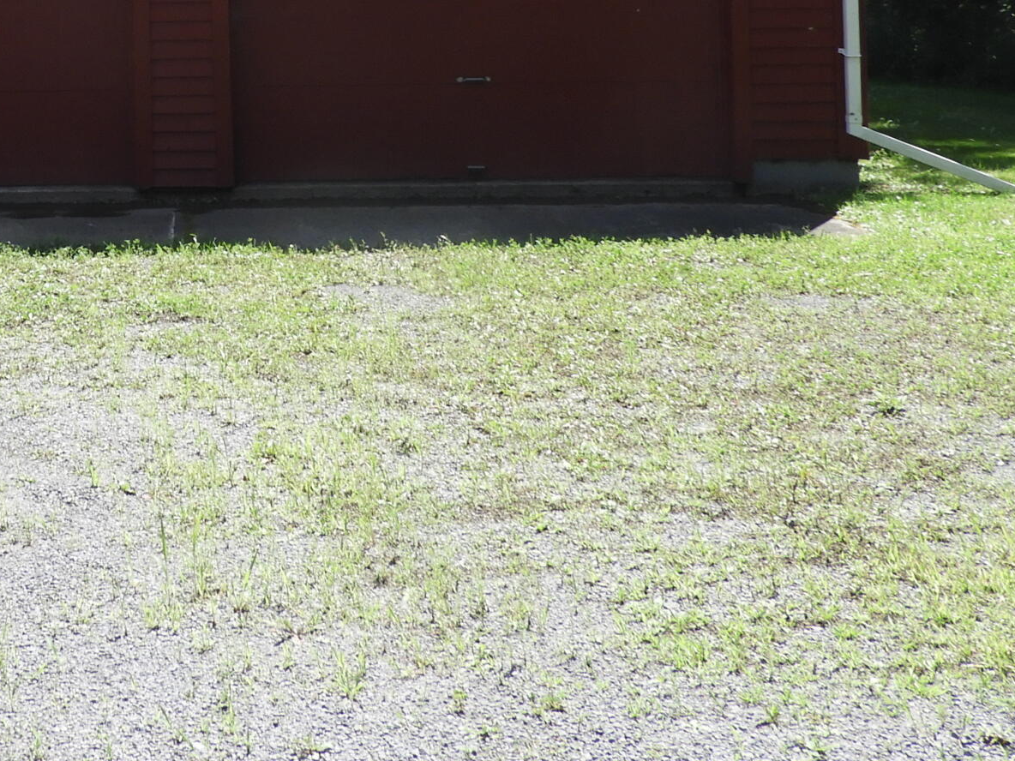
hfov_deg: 24.4
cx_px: -15
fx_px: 2228
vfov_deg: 18.3
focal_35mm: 76
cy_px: -174
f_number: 3.5
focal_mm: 5.4
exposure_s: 1/400
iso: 100
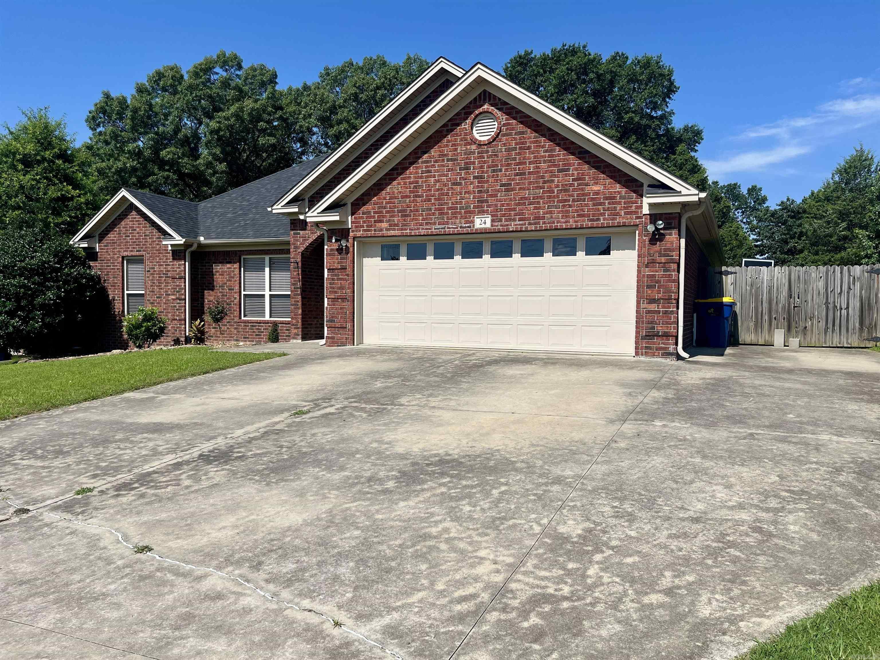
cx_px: 440
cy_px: 330
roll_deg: +0.1
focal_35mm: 26
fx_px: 661
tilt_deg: -2.3
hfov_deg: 67.3
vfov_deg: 53.1
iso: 50
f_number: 1.6
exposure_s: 1/5319
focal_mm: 5.1
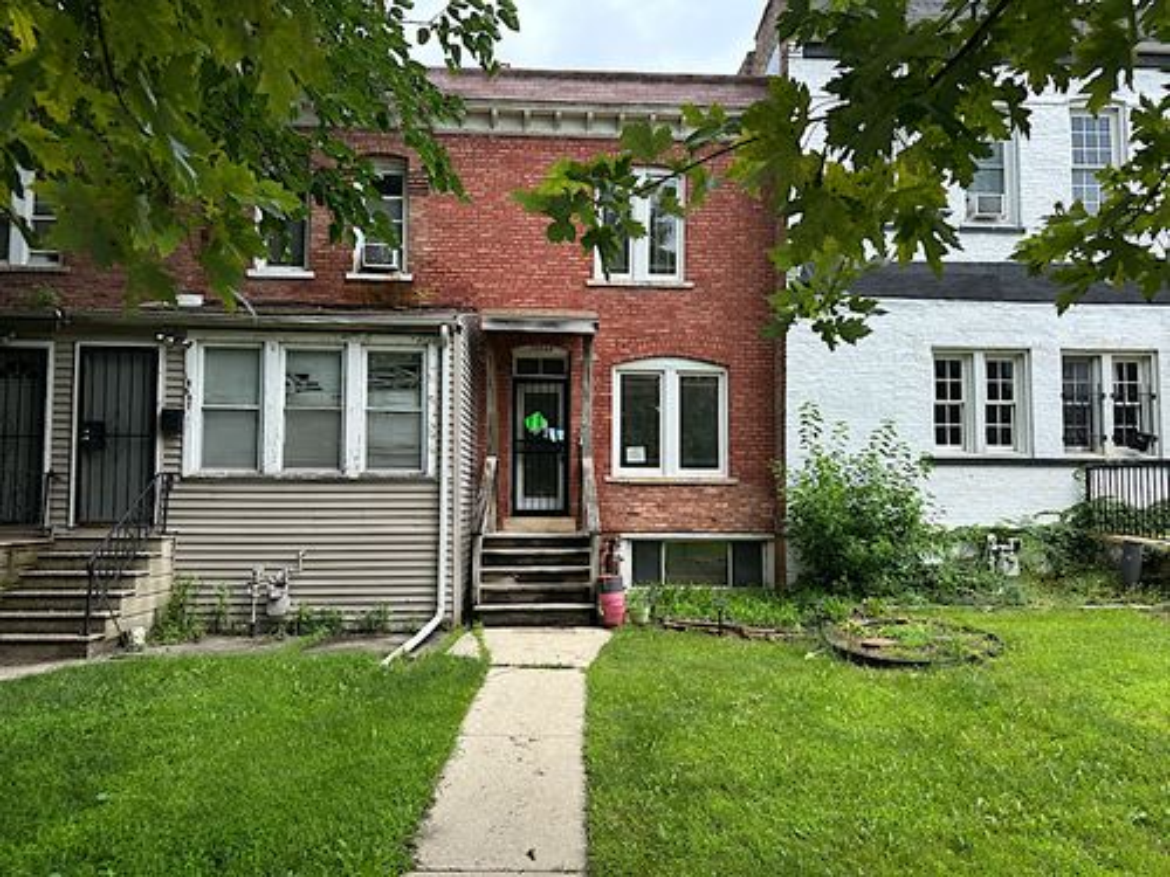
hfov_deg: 71.6
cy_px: 438
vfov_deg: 56.8
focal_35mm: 24
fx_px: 811
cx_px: 585
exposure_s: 1/1613
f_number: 1.78
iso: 80
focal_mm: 6.86
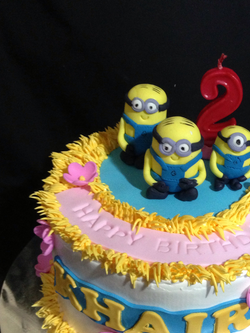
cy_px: 224
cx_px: 179
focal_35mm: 49
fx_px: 472
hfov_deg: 29.3
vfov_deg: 38.4
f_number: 2.4
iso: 400
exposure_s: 1/20
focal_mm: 4.13
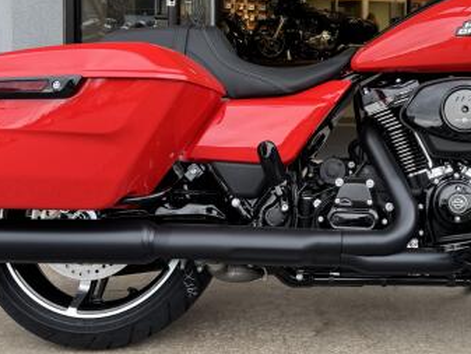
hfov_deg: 32.9
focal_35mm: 57
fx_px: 776
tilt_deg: -1.9
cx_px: 373
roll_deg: +0.2
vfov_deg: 25.2
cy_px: 69
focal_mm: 6.76
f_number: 1.78
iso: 64
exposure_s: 1/121
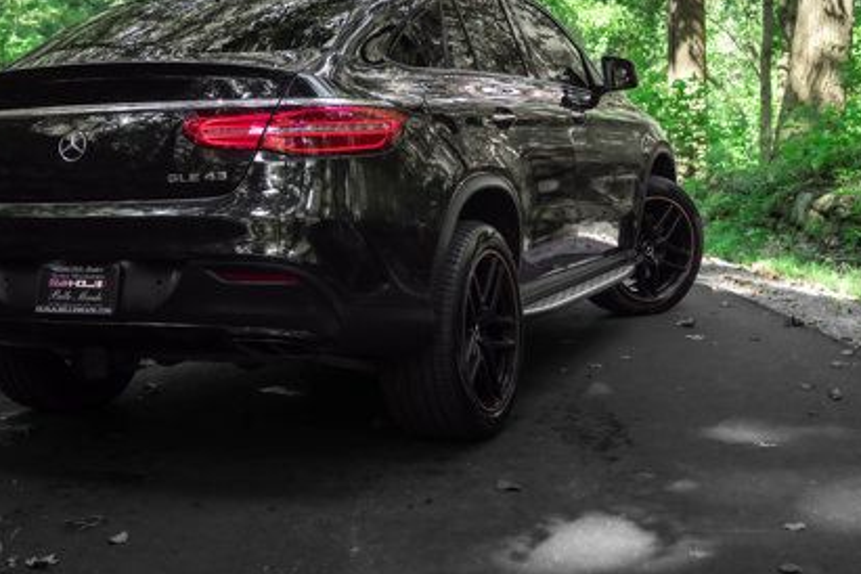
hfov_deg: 34.4
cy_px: 173
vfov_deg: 23.2
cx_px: 371
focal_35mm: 58
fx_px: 1387
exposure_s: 1/320
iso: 800
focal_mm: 36
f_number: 5
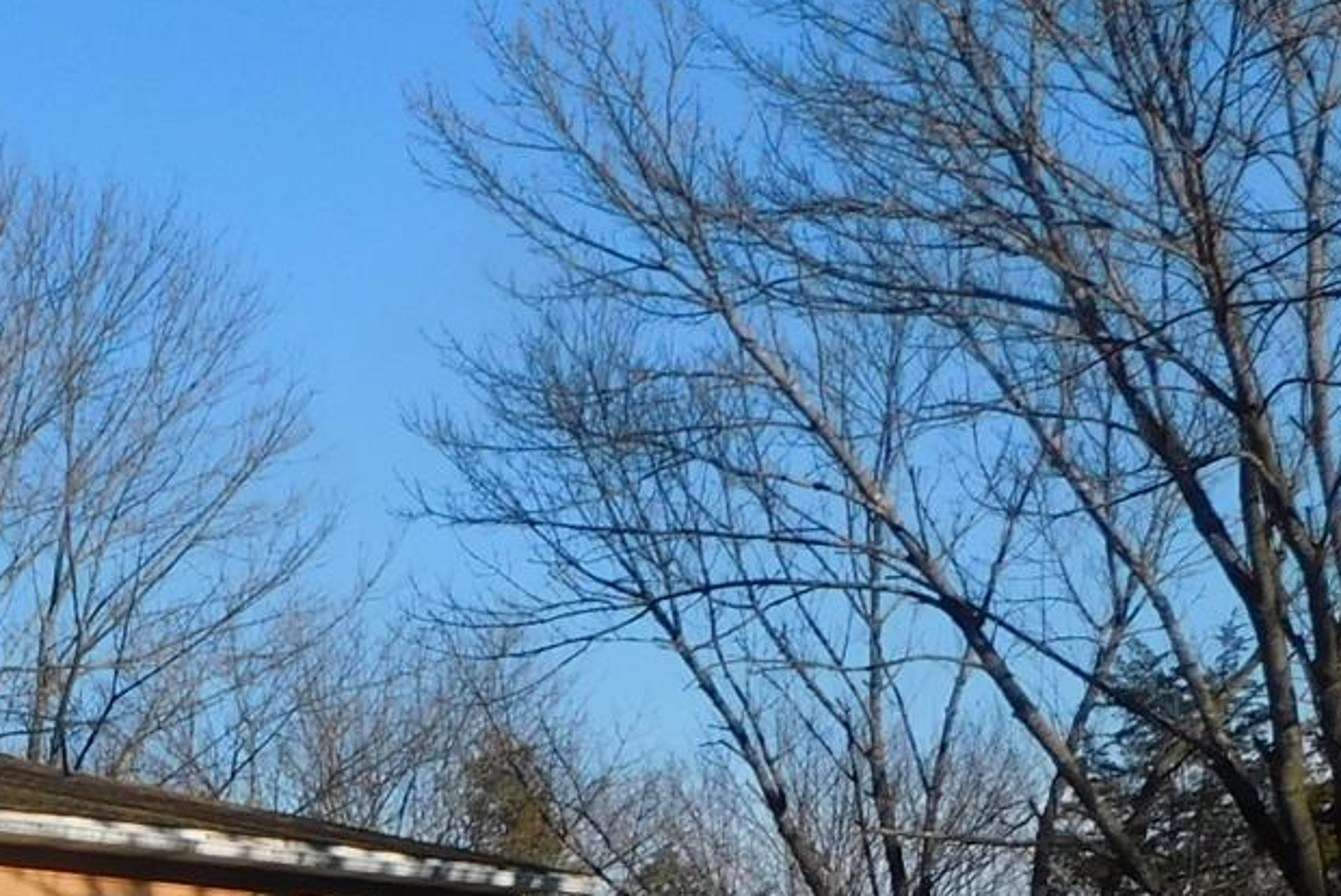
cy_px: 1320
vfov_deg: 12.7
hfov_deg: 17.6
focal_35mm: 103
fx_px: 3838
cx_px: -722
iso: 125
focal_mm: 5.3
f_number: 3.2
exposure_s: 1/1250
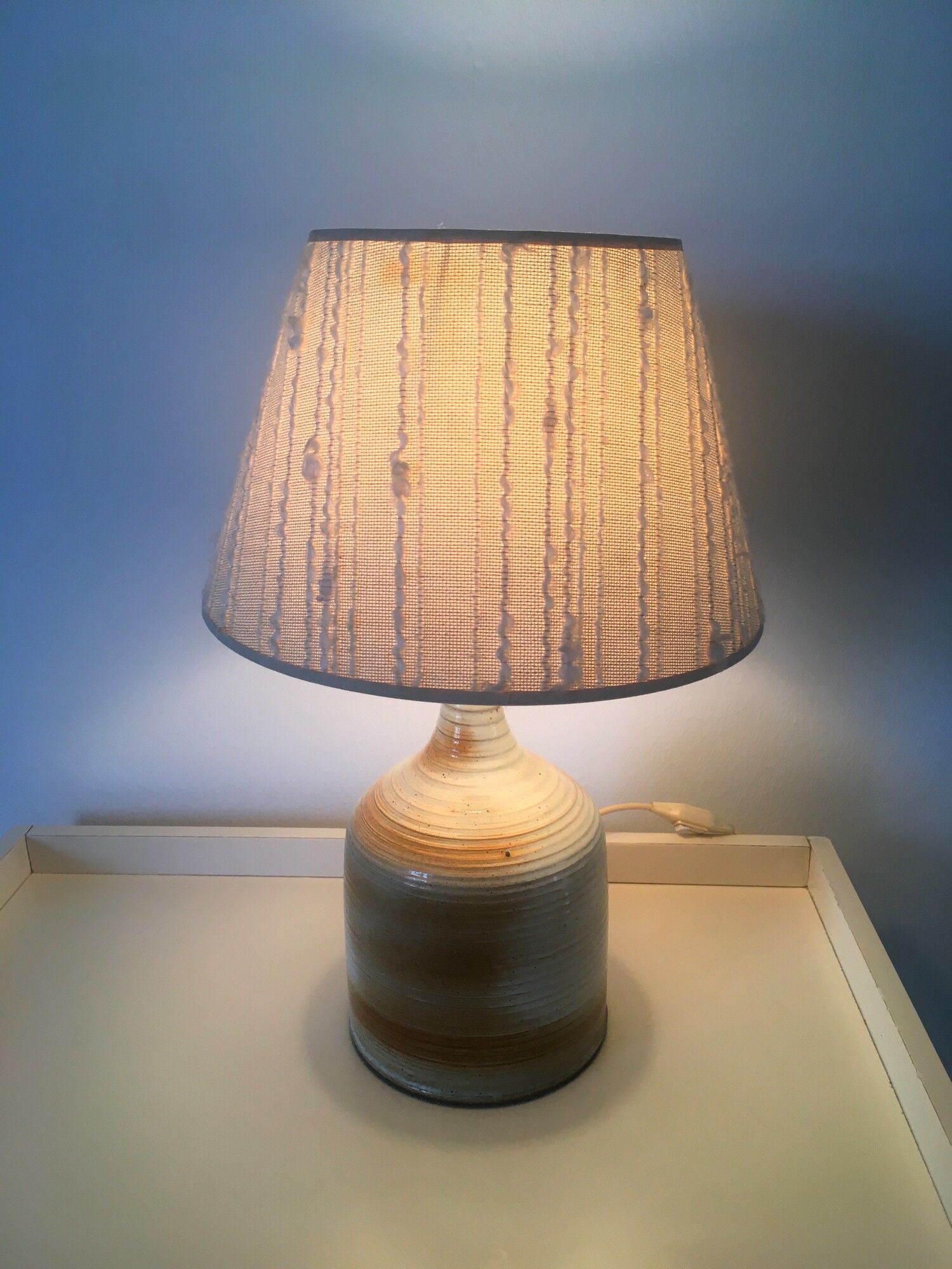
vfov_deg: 61.7
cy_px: 634
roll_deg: +2.1
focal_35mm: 29
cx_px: 476
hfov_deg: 48.2
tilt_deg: -18.3
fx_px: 1063
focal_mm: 4.15
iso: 25
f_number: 2.2
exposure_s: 1/33
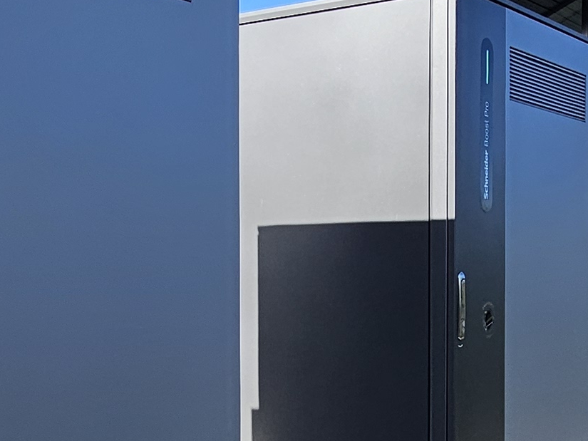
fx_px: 1070
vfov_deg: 23.0
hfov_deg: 30.7
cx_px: 289
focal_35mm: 63
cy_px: 343
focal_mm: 2.2
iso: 50
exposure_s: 1/1533
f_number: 2.2
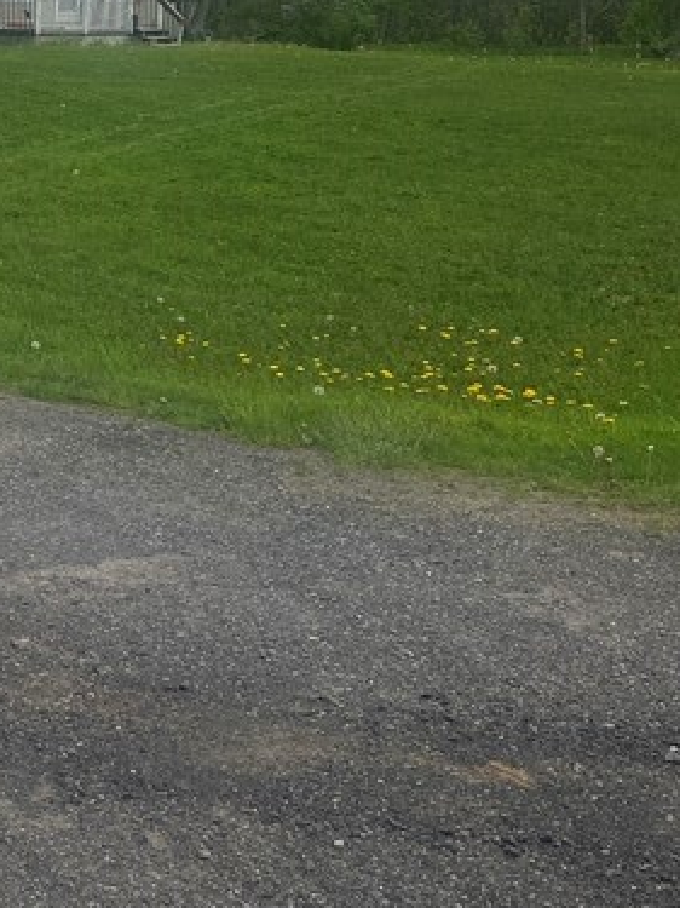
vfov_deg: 26.2
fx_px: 1861
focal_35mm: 71
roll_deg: -1.8
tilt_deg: -0.3
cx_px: -92
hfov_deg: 19.7
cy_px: 29
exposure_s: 1/5236
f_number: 1.8
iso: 32
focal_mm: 4.25
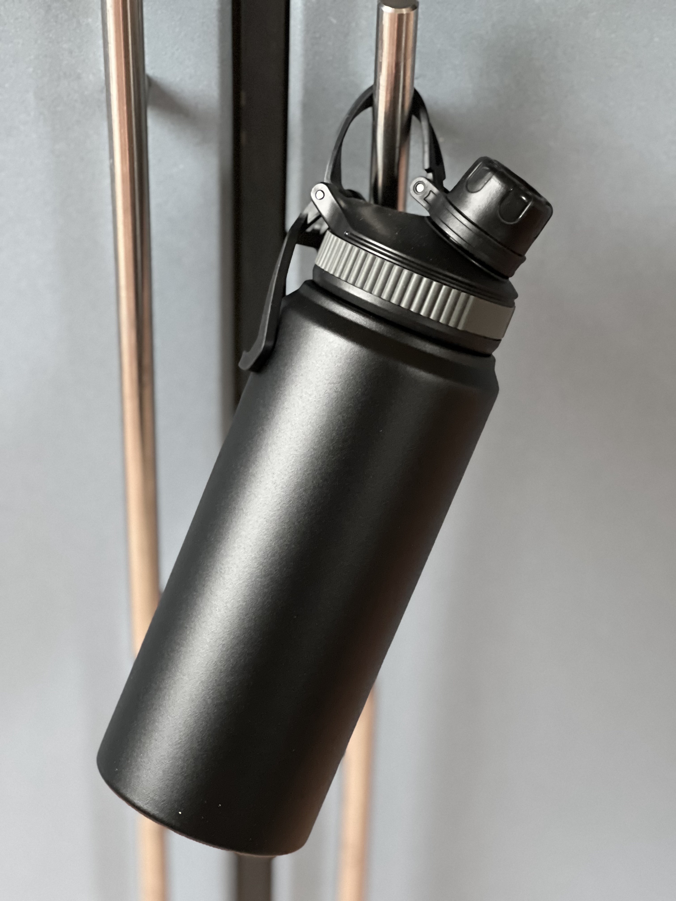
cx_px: 338
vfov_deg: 25.3
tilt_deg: -38.5
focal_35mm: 77
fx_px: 2005
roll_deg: -1.3
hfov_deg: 19.1
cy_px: 450
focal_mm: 9
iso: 1000
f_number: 2.8
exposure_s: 1/14
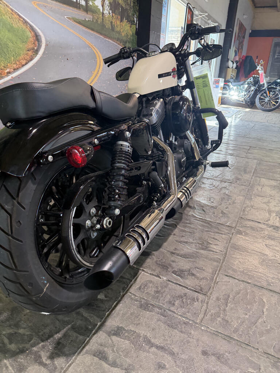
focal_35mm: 24
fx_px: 259
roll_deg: +1.0
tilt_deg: -22.2
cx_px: 140
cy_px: 186
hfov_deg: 56.8
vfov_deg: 71.6
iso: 320
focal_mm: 6.76
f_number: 1.78
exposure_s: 1/120
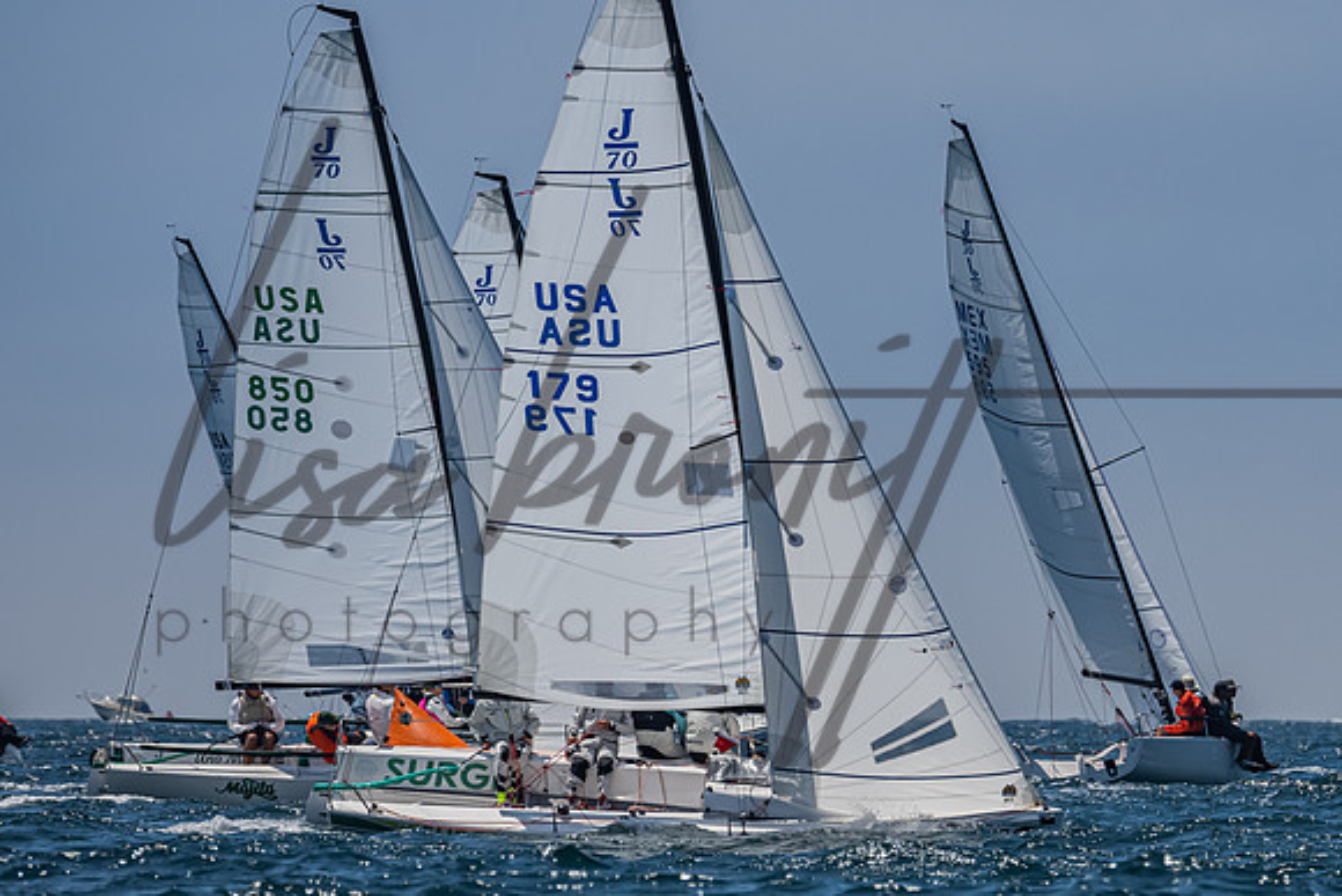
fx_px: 20280
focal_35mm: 544
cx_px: 932
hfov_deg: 3.8
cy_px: 213
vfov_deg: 2.5
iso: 400
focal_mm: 320
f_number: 6.3
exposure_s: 1/3200
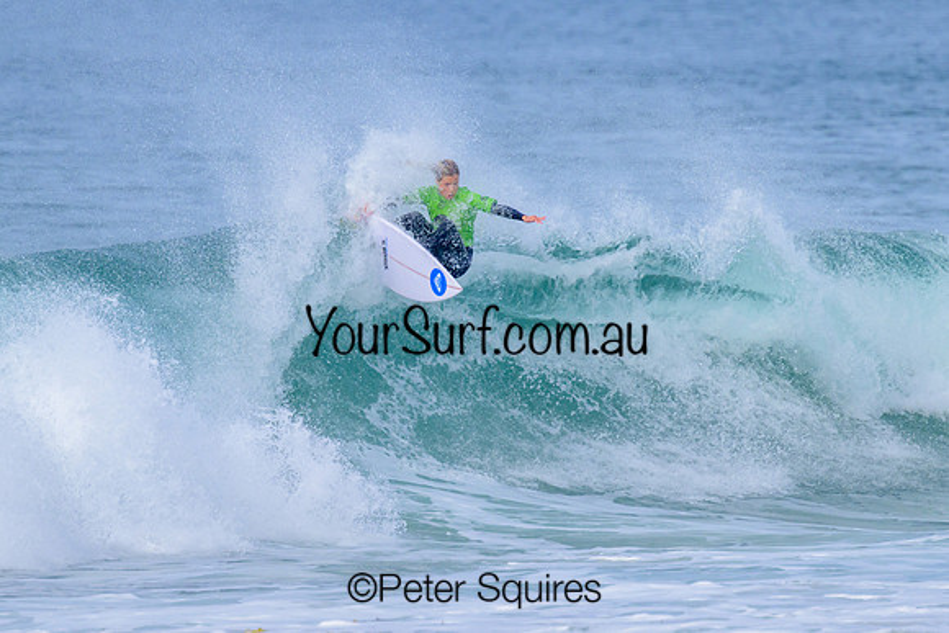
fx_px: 28943
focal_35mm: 1098
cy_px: 286
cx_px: 475
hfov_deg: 1.9
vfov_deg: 1.3
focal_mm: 800
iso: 900
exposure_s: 1/2000
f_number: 11
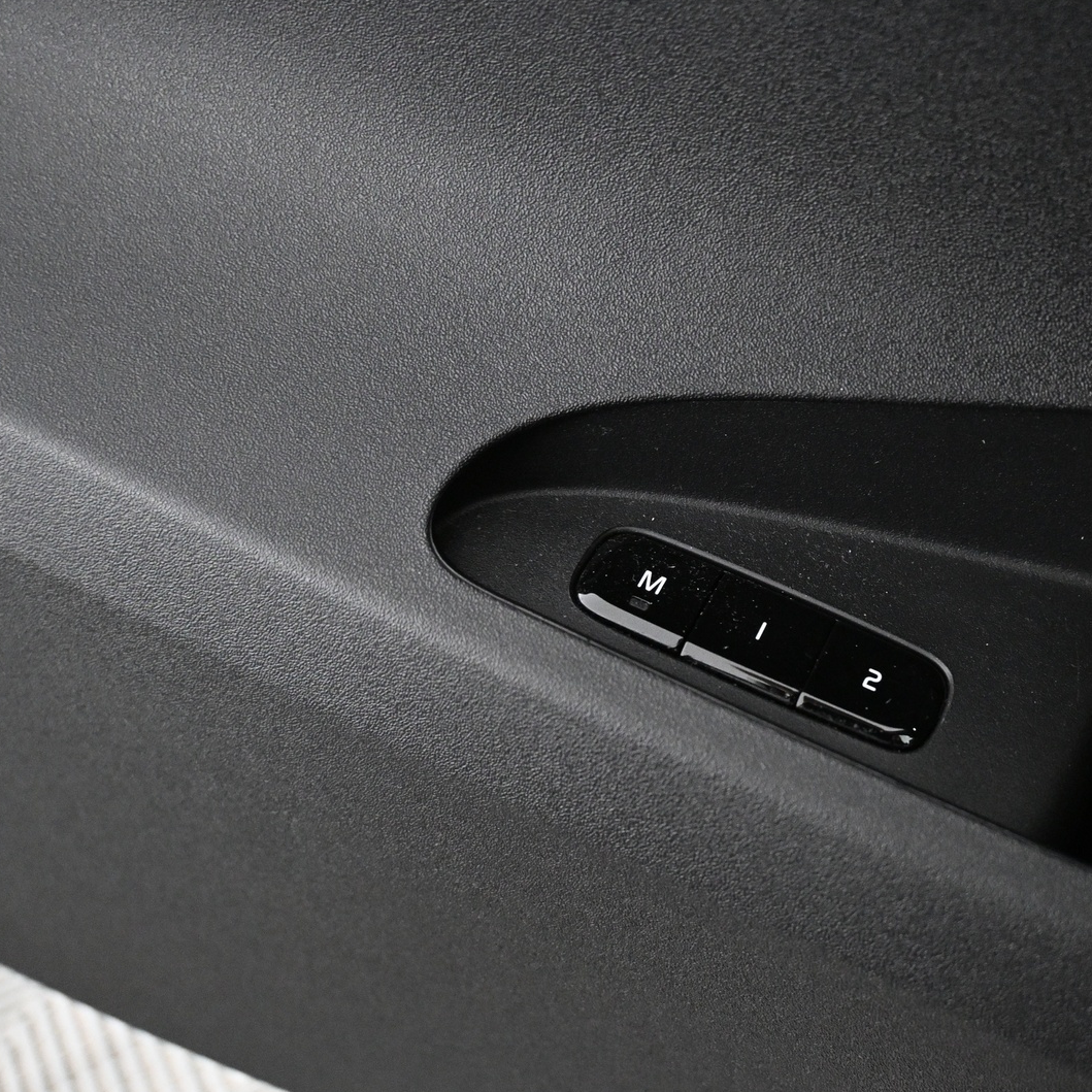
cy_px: 547
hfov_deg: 42.2
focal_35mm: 39
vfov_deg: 42.8
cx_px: 741
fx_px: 1392
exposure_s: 1/30
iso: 4000
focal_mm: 20
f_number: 3.8
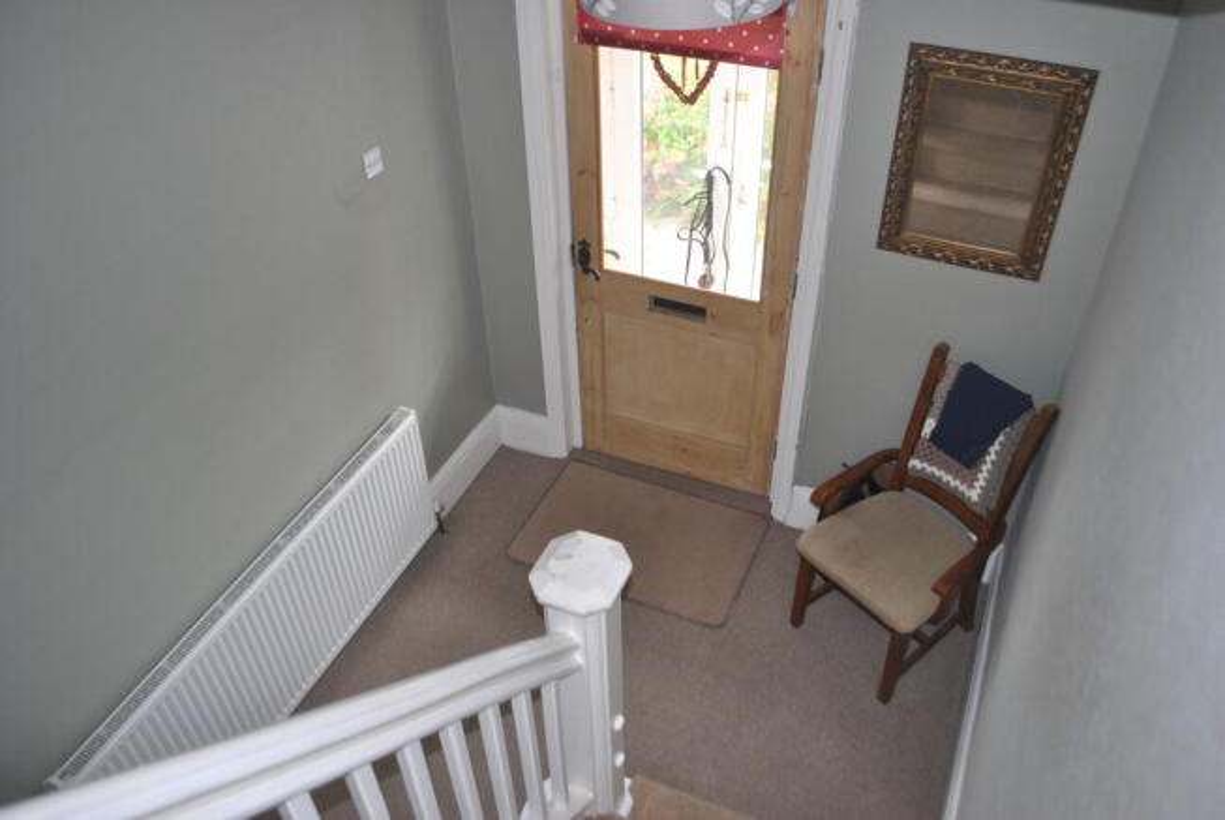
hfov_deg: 67.3
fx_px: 920
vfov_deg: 48.0
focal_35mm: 27
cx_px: 612
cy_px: 410
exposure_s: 1/60
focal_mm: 18
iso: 200
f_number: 3.5
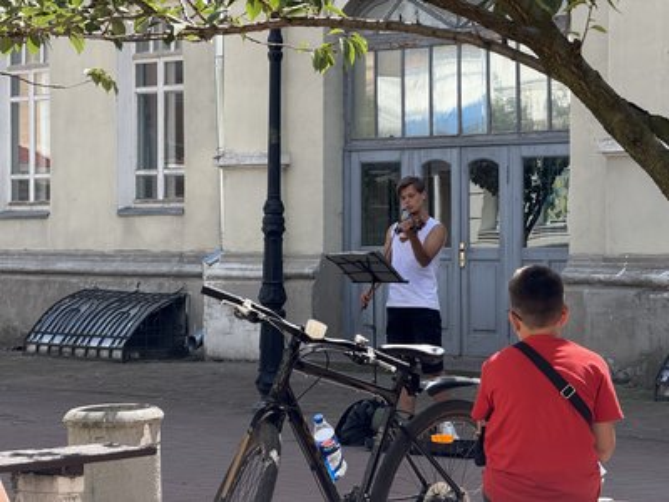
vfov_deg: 12.3
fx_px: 2319
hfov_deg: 16.4
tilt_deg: +0.0
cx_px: 334
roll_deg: -0.2
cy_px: 251
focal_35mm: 120
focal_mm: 15.66
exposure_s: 1/759
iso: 64
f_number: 2.8
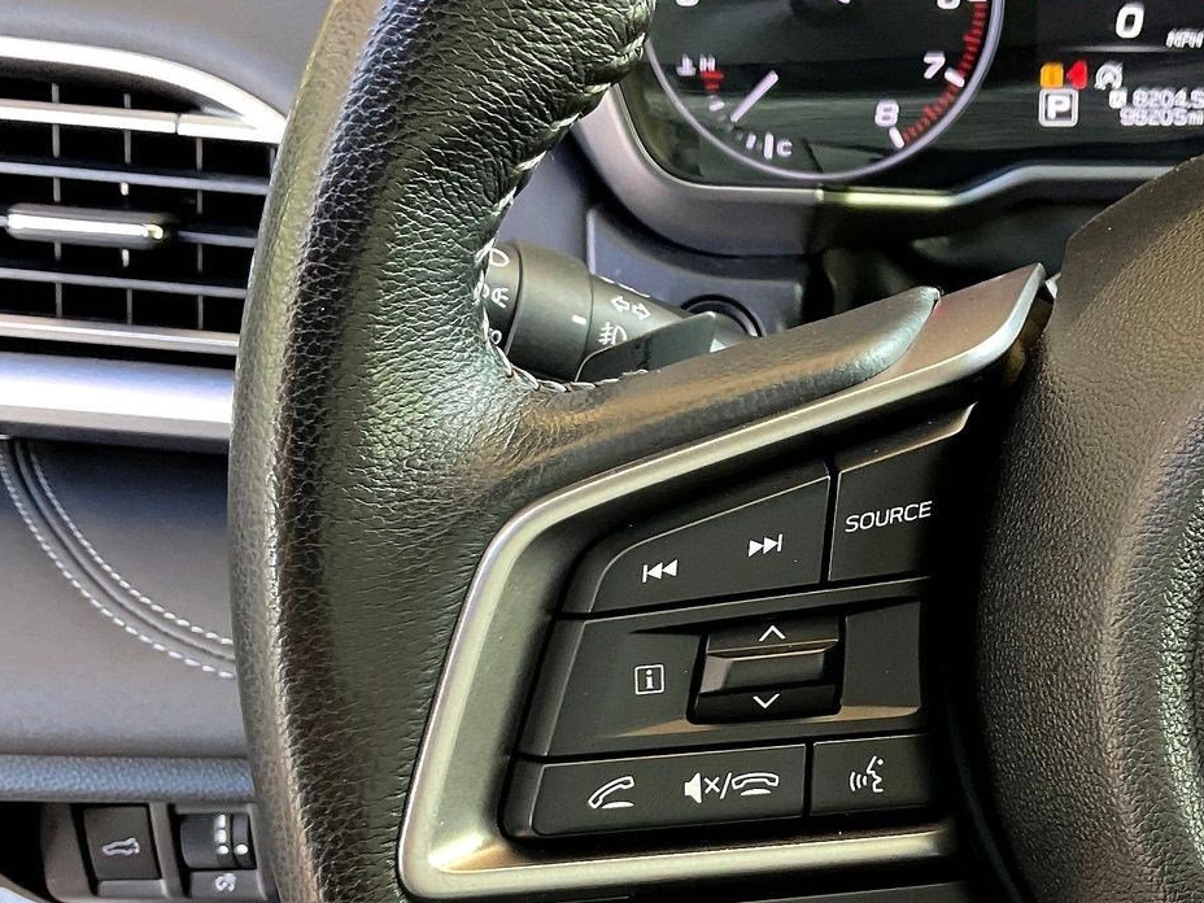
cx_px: 803
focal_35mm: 50
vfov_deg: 28.8
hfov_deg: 37.8
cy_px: 642
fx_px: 1739
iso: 160
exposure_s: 1/60
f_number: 1.8
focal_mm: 3
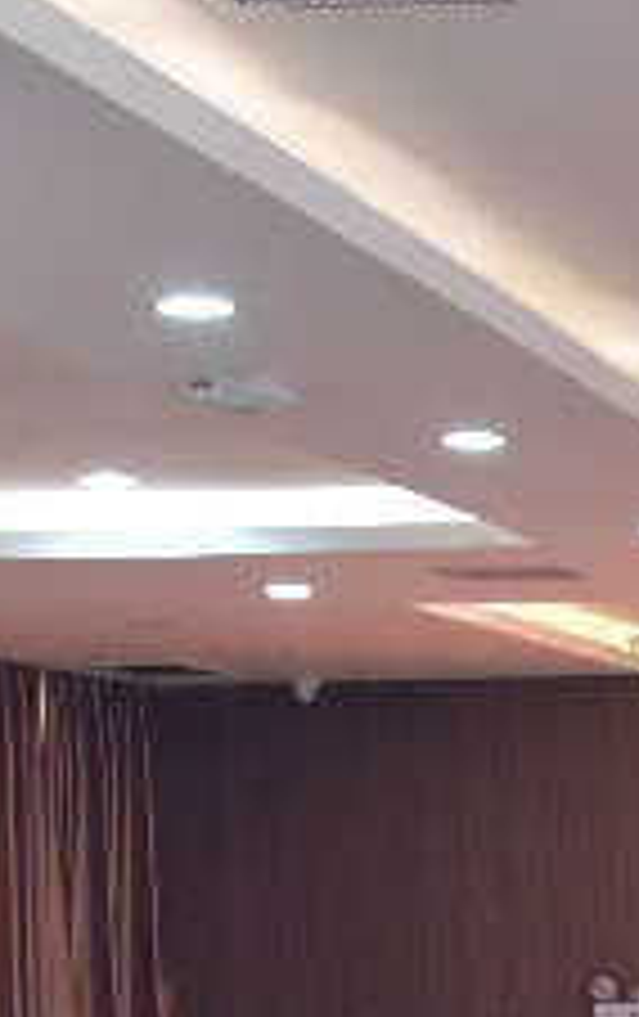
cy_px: 1413
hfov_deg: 8.5
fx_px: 3997
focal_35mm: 144
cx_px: 1404
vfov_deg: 13.8
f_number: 5
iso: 2000
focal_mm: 32
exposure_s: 1/40
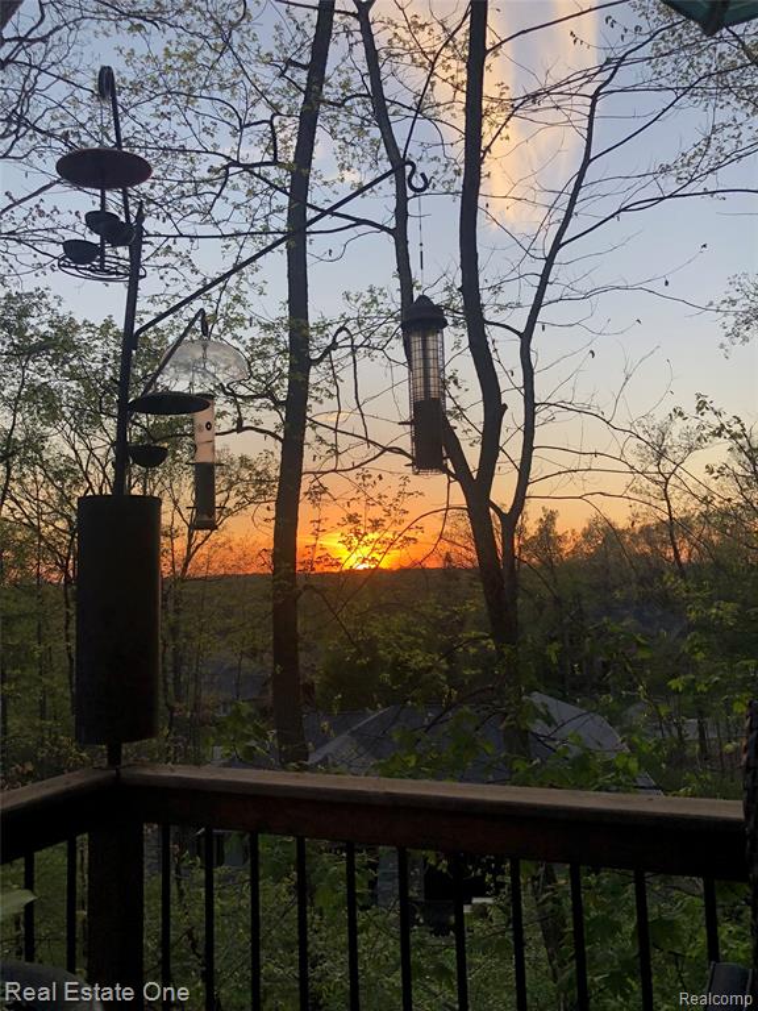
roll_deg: +1.3
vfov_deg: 63.4
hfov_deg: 49.7
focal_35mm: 28
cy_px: 506
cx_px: 379
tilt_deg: +6.2
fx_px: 818
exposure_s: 1/246
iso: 20
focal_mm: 3.99
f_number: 1.8
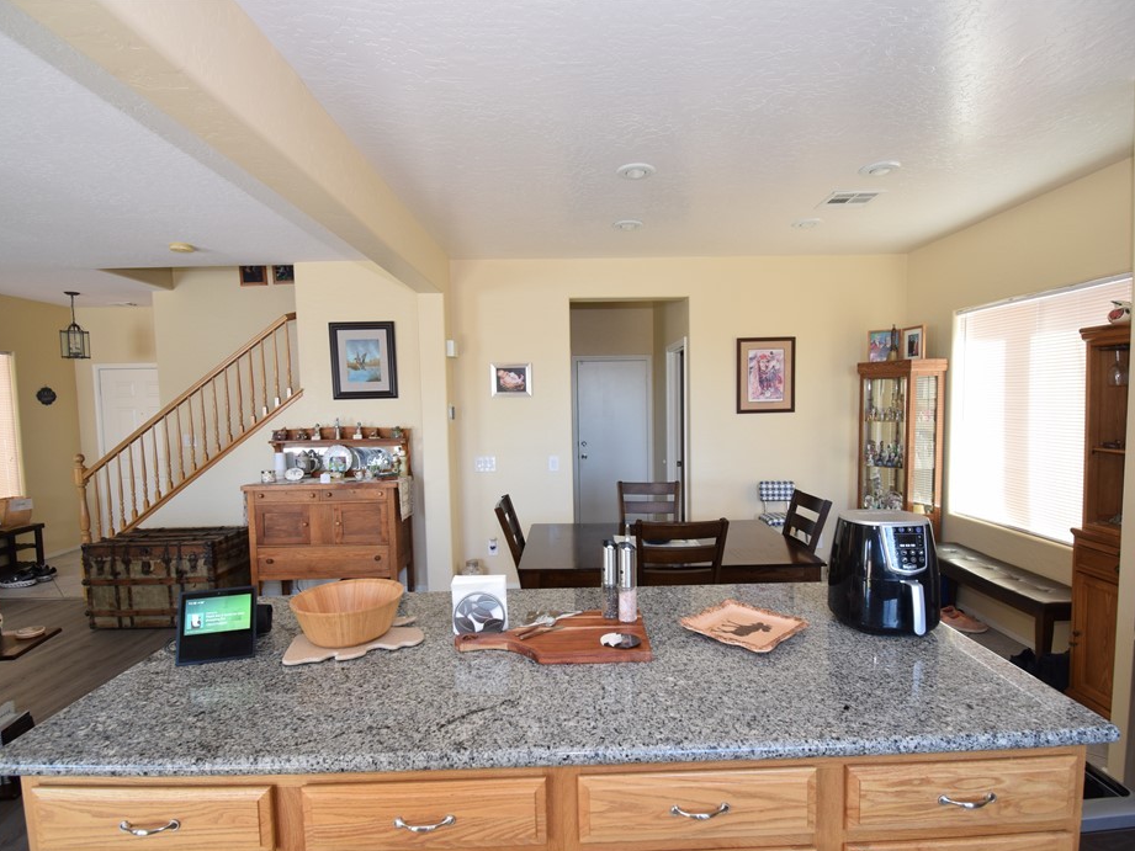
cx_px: 582
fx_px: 557
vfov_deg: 74.7
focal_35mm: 17
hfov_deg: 91.0
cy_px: 442
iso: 400
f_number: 5.6
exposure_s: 1/25
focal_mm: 10
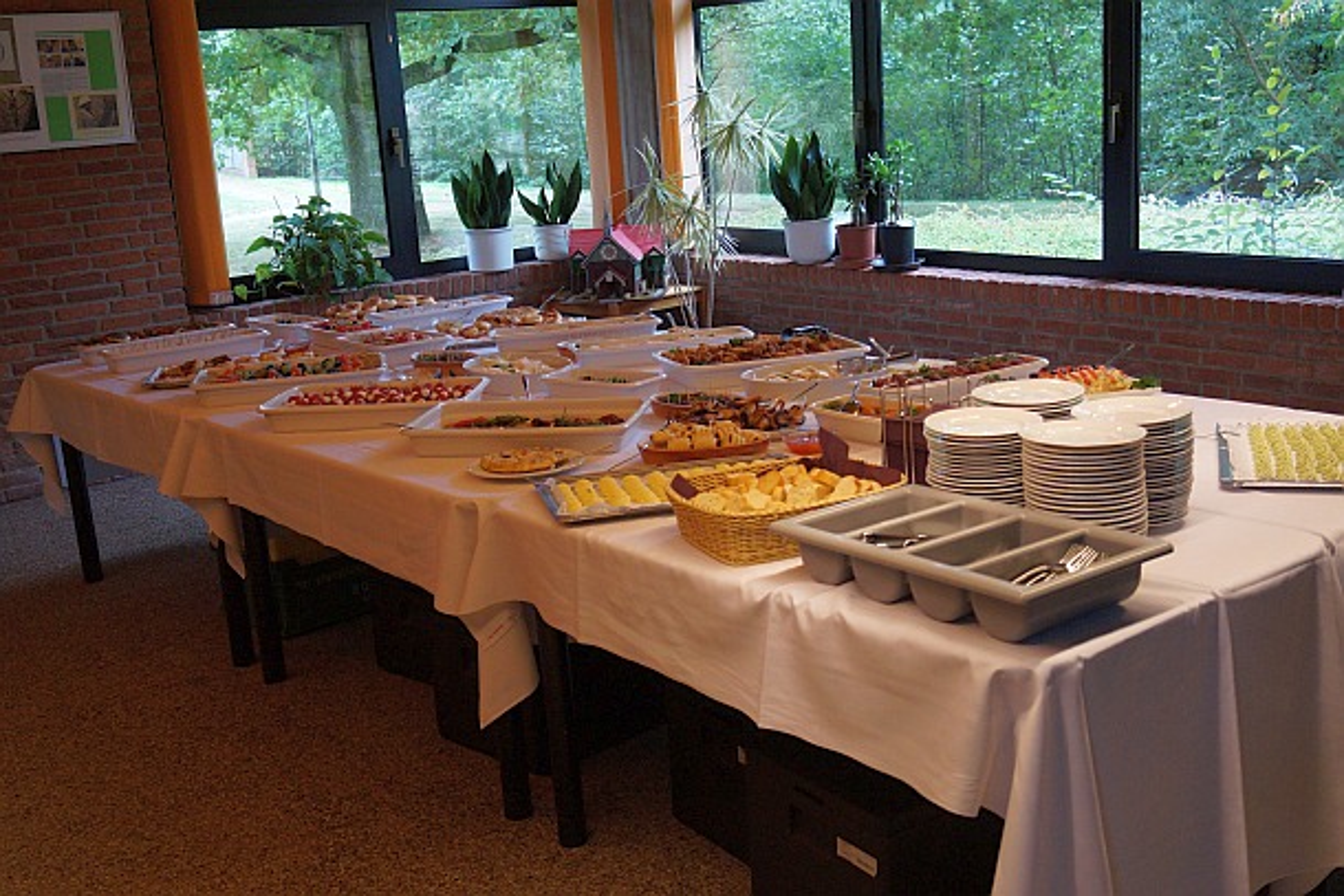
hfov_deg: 49.5
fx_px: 1456
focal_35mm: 39
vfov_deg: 34.2
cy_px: 448
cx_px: 672
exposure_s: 1/160
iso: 1600
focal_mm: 26
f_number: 4.5
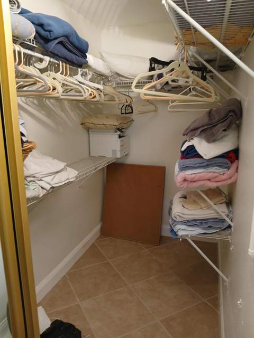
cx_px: 127
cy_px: 169
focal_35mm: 26
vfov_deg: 67.3
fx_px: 254
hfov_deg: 53.1
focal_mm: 3.98
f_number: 1.8
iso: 250
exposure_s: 1/40
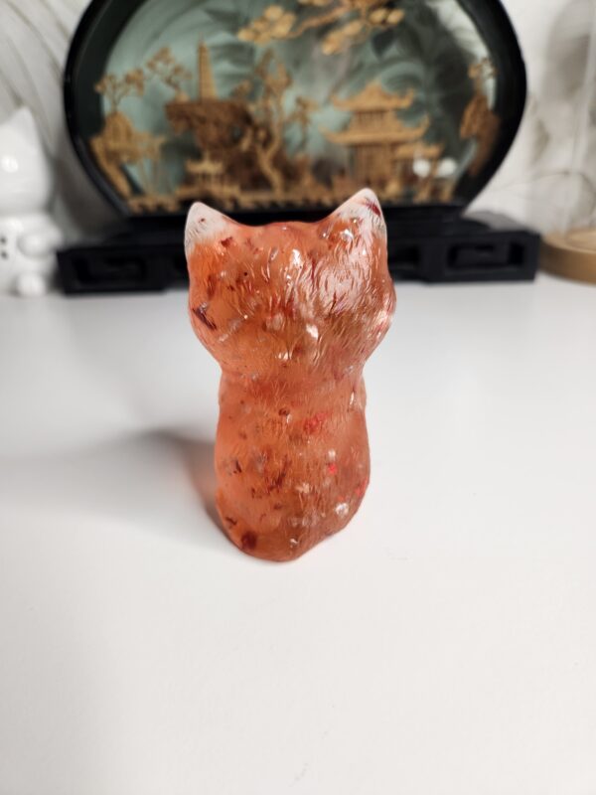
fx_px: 528
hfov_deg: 58.9
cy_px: 398
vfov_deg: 73.9
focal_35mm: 23
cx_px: 298
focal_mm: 5.4
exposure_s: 1/100
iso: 80
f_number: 1.8
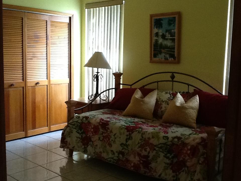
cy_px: 90
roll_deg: -0.6
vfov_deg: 32.9
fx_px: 306
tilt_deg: -9.3
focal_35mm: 44
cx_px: 120
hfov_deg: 42.9
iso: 200
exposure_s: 1/30
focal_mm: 2.03
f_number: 2.4
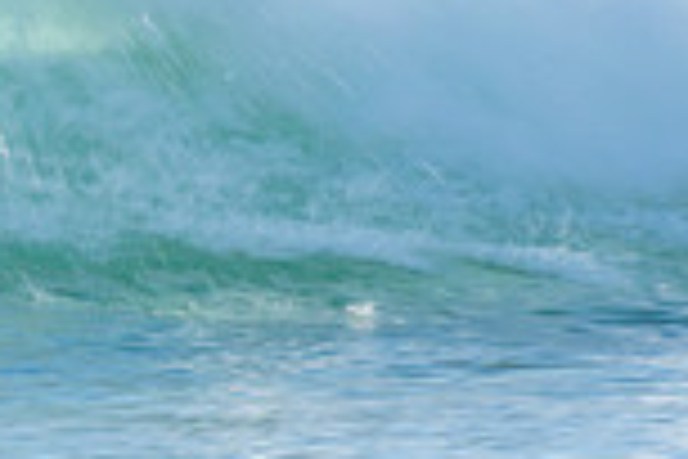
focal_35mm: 2270
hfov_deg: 0.9
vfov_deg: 0.6
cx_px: -337
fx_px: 43379
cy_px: -232
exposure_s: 1/30
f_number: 18
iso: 100
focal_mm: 400
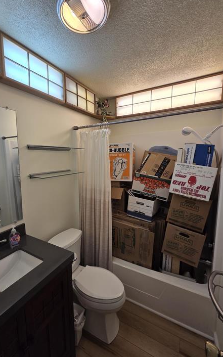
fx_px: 146
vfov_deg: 101.5
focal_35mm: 15
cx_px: 91
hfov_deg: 74.0
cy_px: 180
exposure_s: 1/120
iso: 100
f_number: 2.2
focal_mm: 2.2
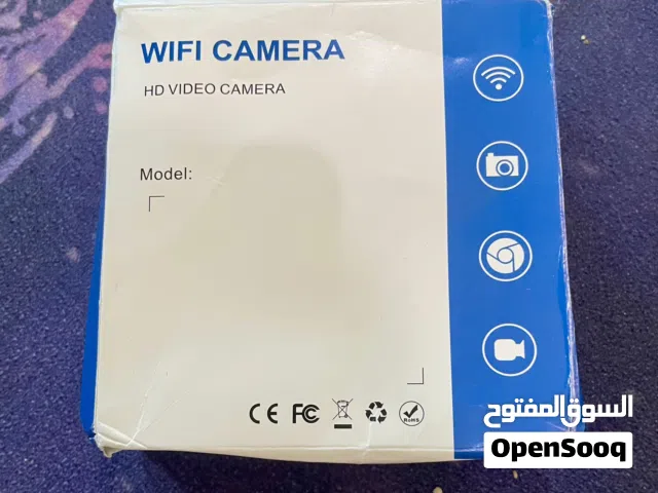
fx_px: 494
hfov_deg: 67.3
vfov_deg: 53.1
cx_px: 329
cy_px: 246
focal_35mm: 26
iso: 250
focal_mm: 4.2
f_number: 1.6
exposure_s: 1/60
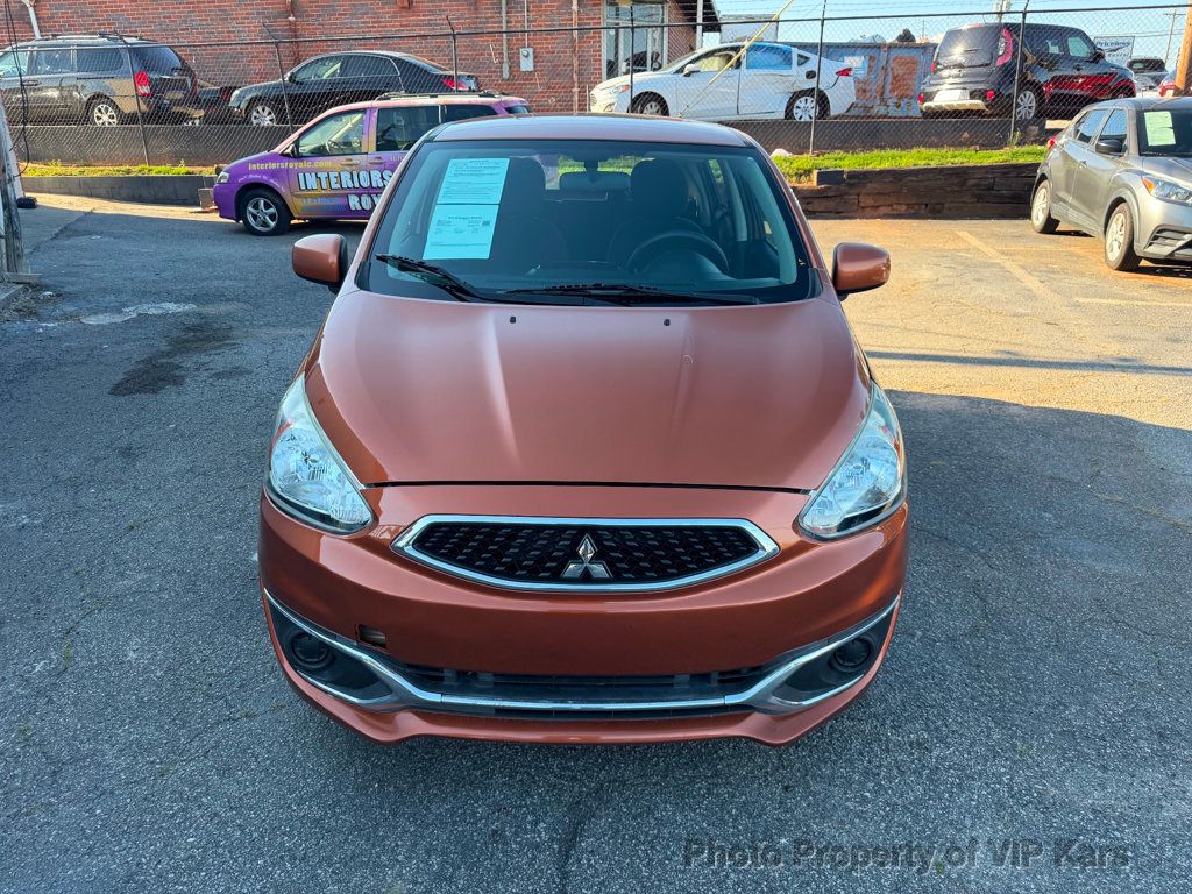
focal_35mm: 24
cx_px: 596
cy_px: 447
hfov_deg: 71.6
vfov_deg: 56.8
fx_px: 826
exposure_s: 1/580
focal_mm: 6.76
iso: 80
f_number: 1.78
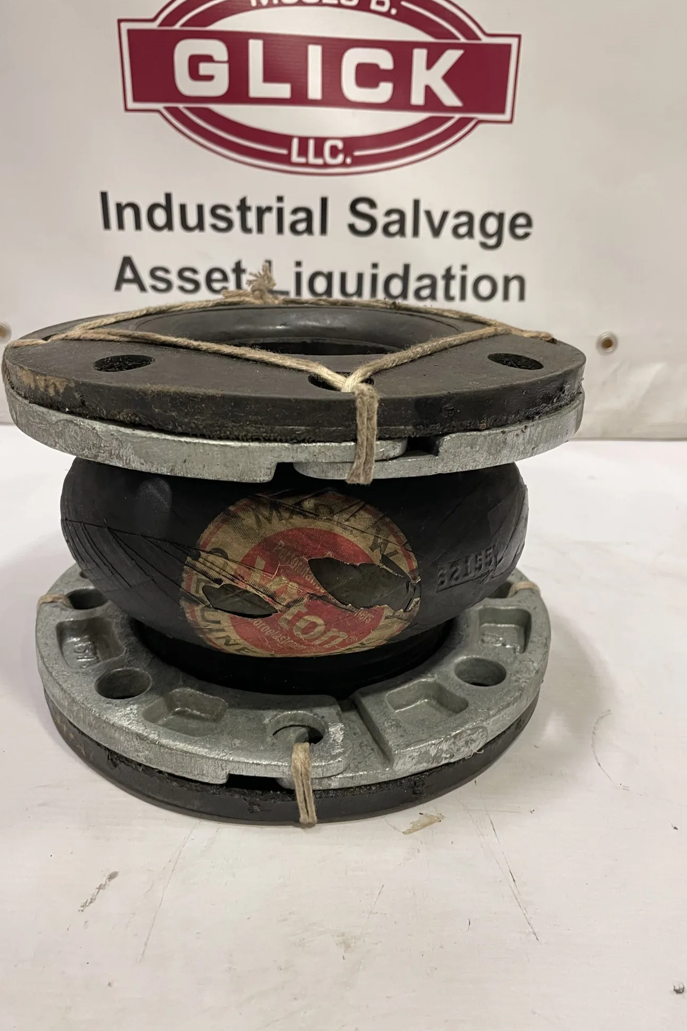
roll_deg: -2.2
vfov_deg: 65.5
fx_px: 801
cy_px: 519
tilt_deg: -22.4
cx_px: 306
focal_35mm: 28
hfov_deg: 46.3
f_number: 1.6
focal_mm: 4.2
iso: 320
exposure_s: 1/60
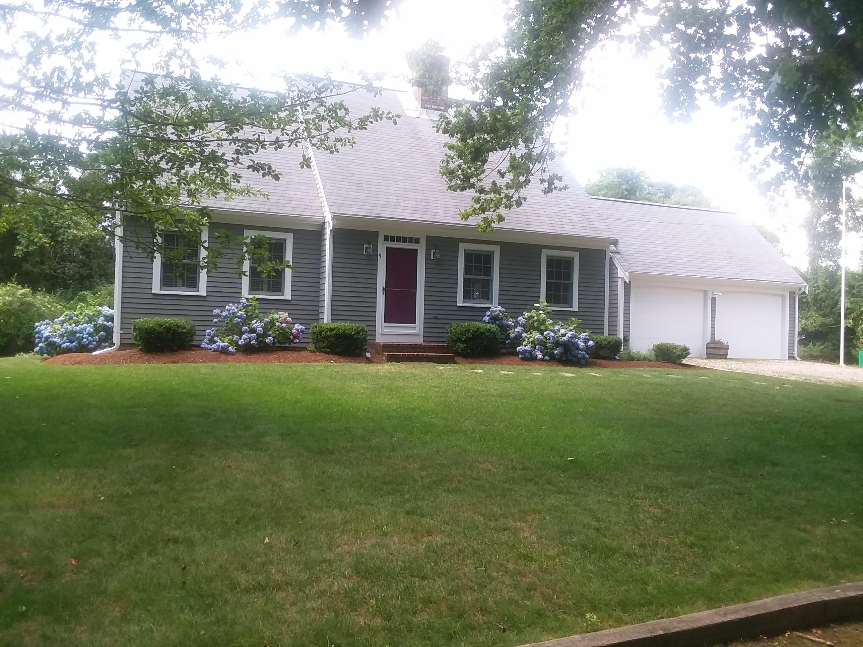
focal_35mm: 29
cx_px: 432
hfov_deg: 61.7
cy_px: 324
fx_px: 723
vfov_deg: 48.2
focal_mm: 2.47
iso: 40
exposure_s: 1/213
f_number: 1.9
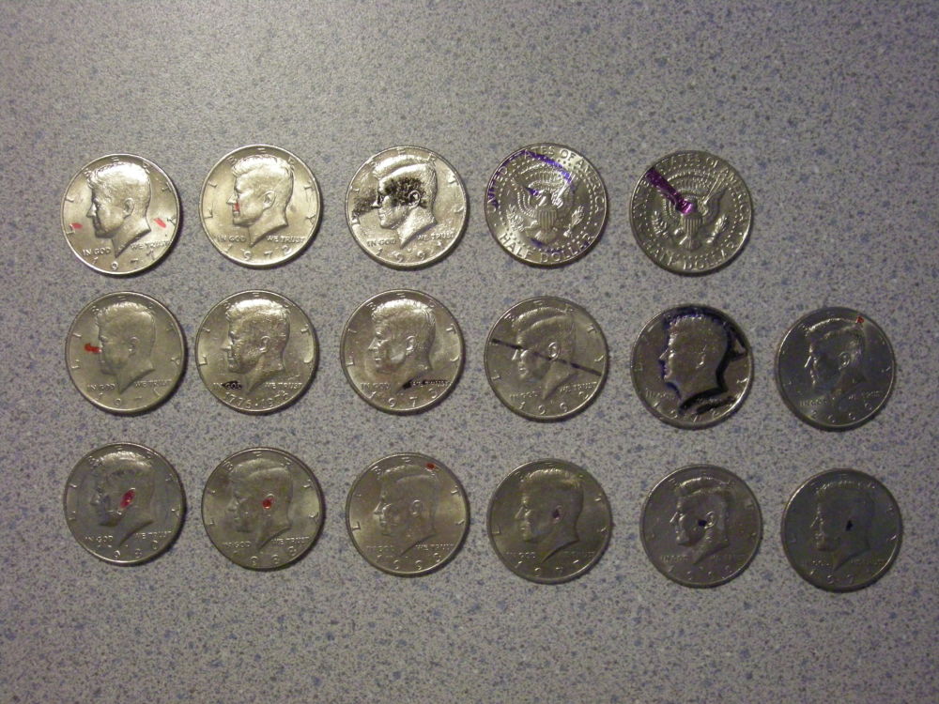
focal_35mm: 49
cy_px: 352
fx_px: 1329
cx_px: 470
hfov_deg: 38.9
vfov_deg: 29.7
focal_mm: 7.9
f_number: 3.2
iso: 400
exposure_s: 1/18.5
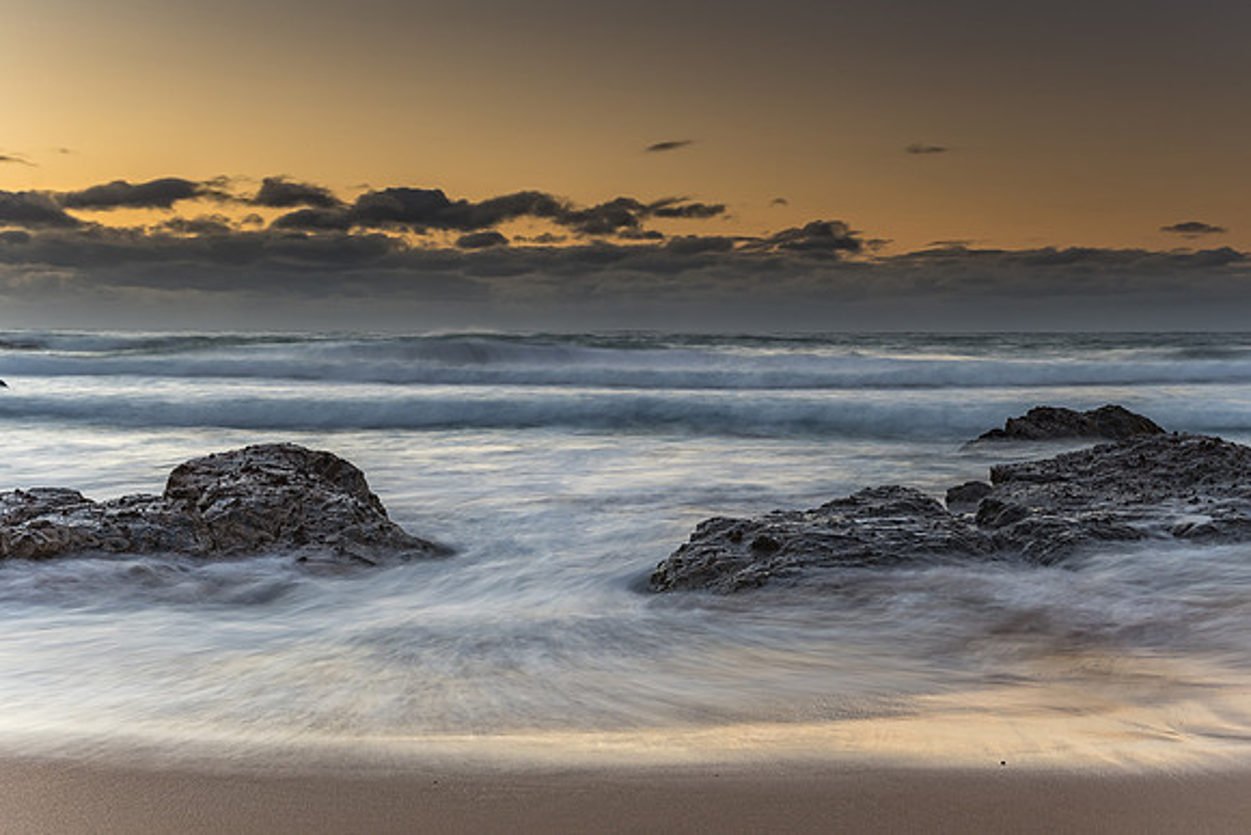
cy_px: 418
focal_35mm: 51
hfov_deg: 38.6
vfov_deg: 26.3
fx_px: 1785
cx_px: 626
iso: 80
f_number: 9
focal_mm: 34
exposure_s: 1.6
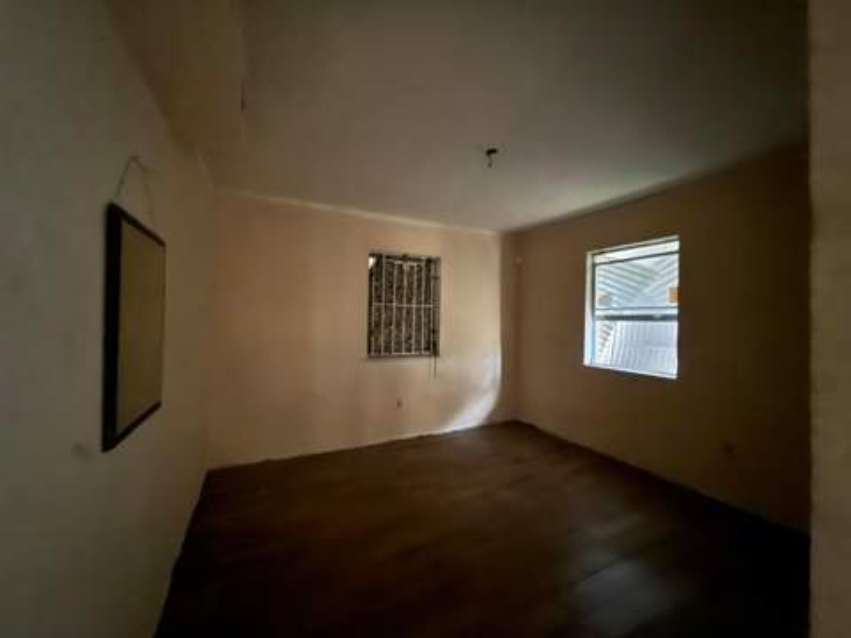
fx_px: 344
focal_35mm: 14
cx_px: 426
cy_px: 319
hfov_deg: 102.1
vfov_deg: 85.7
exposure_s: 1/8
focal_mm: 2.22
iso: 2000
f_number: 2.2
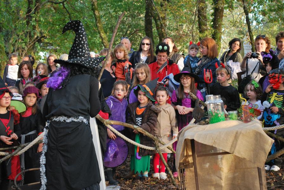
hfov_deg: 24.6
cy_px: 95
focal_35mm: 82
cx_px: 142
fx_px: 652
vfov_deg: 16.6
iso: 400
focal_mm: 55
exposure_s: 1/25
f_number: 5.6
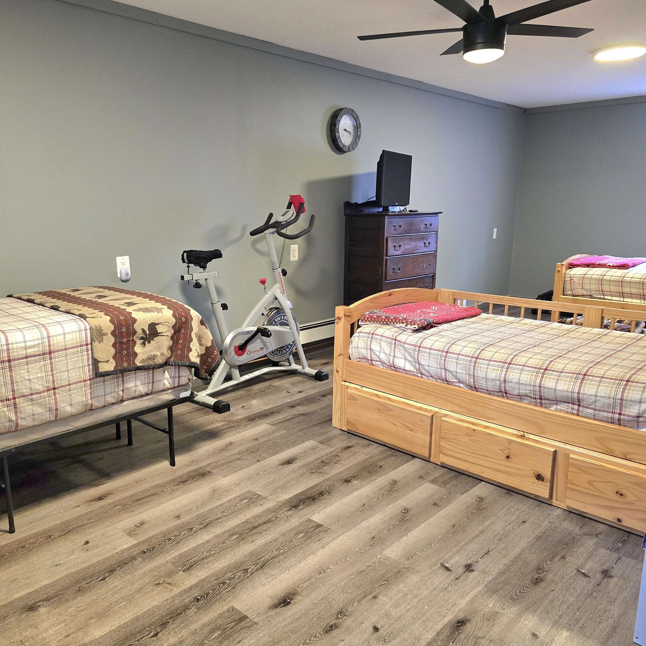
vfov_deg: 57.3
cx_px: 274
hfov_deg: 57.0
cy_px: 316
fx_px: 591
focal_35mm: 28
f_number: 1.7
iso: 500
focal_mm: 6.3
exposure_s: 1/120
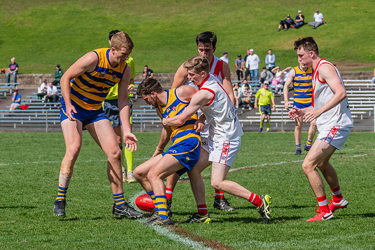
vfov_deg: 4.6
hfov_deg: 6.9
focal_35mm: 297
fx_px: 3091
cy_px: 124
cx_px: 158
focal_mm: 180
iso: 800
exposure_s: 1/1600
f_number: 10
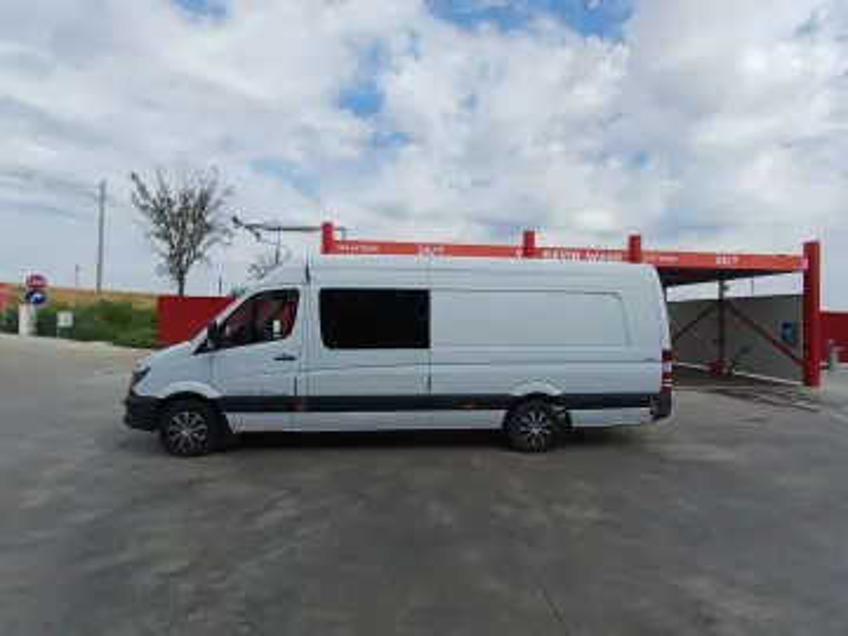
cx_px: 424
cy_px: 318
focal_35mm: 16
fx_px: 392
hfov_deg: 94.5
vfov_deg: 78.1
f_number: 2.2
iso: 40
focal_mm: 1.64
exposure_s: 1/1408
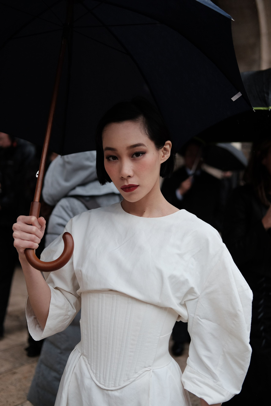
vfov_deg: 37.5
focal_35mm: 53
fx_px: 598
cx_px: 136
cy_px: 203
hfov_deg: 25.5
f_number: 2
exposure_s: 1/1000
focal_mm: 35
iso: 800
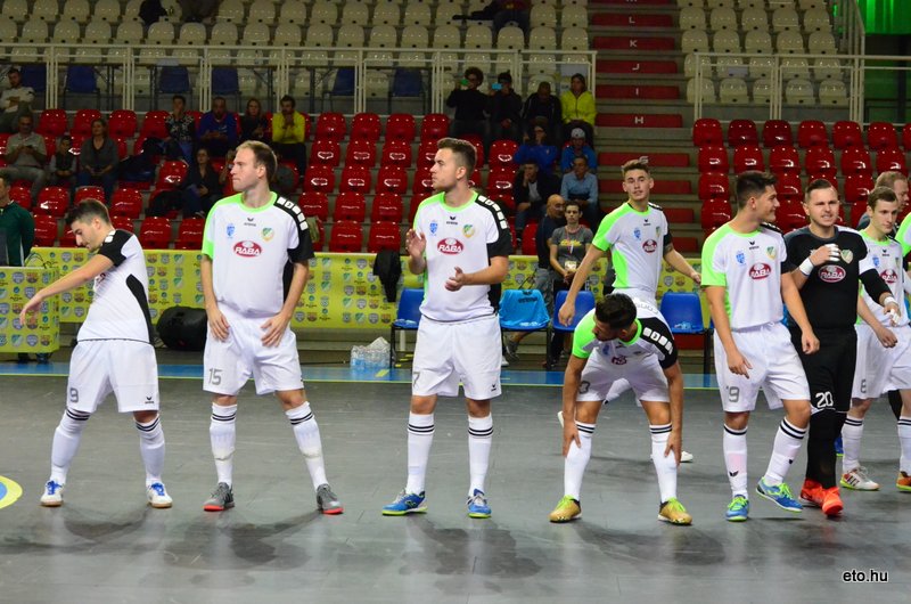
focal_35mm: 105
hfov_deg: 19.5
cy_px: 302
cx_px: 456
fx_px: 2652
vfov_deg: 13.0
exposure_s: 1/400
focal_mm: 70
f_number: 6.3
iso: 6400
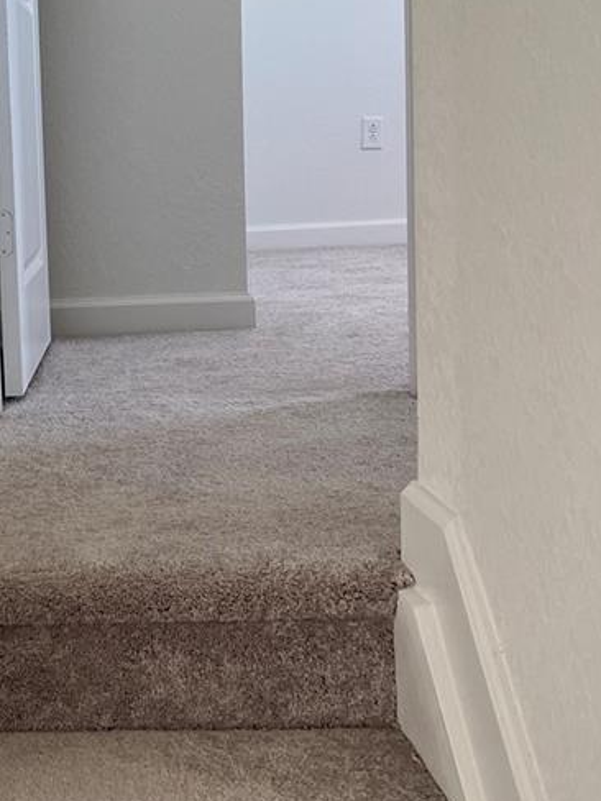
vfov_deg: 30.1
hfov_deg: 21.4
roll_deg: +3.6
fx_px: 1482
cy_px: 284
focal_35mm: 64
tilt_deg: -6.1
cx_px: -115
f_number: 1.5
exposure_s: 1/120
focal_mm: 5.7
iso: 125
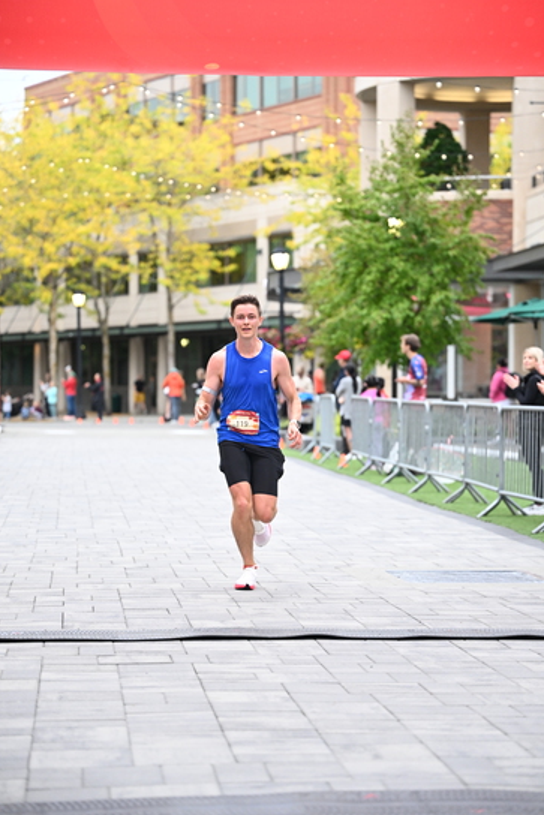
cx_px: 273
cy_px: 409
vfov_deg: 21.2
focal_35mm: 96
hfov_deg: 14.3
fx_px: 2174
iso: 1600
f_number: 2.8
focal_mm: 95
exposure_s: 1/800
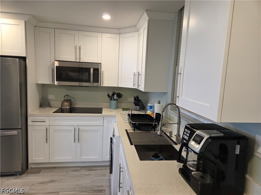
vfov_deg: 58.9
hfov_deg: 73.9
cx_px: 130
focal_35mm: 23
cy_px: 98
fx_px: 173
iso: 200
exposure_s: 1/120
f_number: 1.8
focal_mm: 5.4
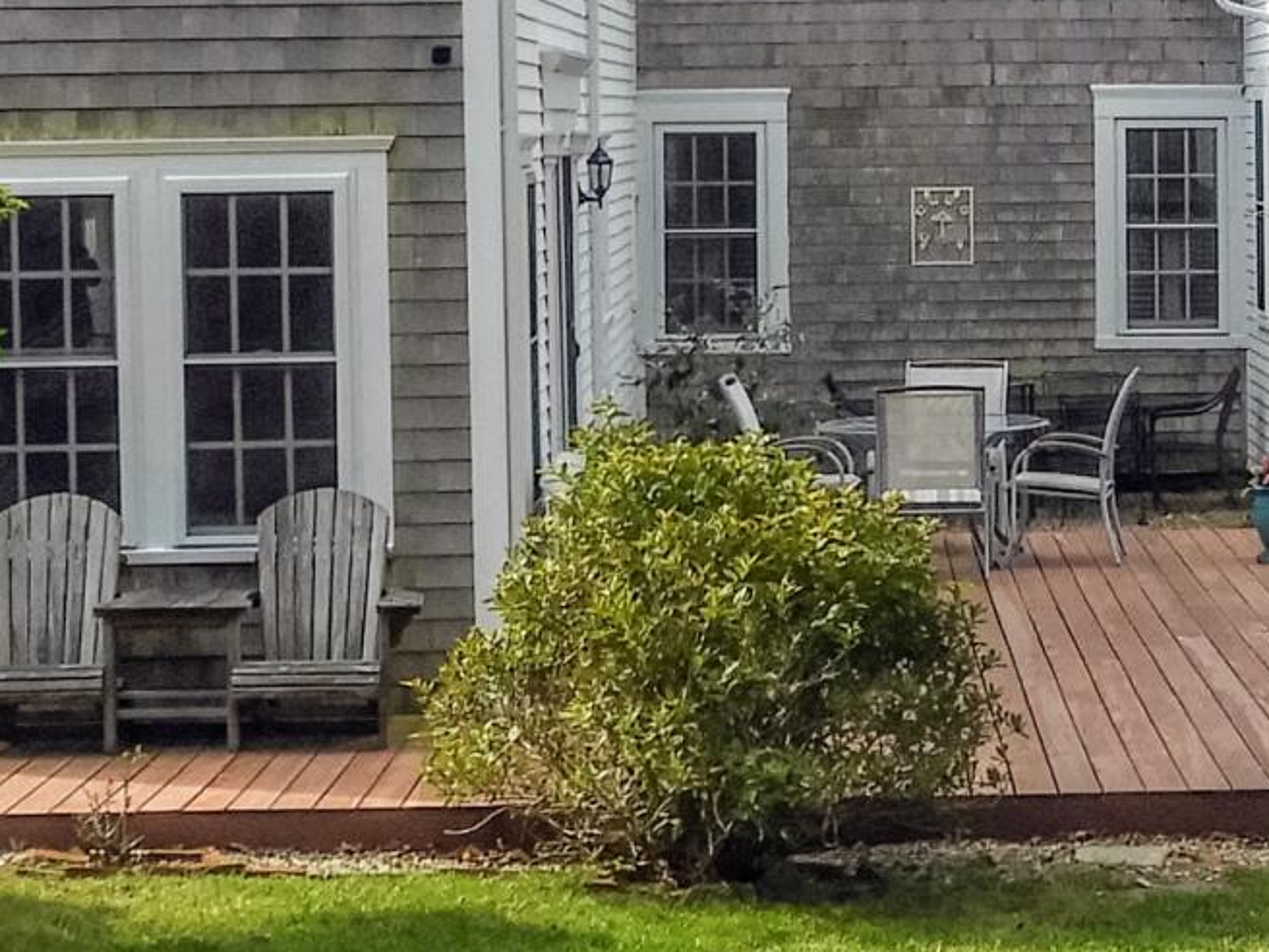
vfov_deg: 11.6
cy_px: 239
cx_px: 1068
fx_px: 4692
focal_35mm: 128
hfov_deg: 15.3
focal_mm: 5
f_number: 3.5
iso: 100
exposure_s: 1/800
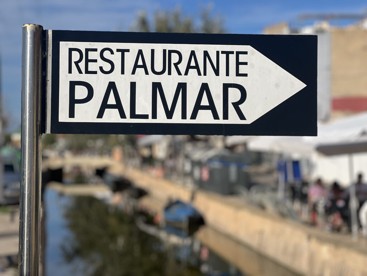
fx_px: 816
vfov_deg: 19.1
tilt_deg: +1.1
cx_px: 184
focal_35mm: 77
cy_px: 138
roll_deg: -0.4
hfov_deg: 25.3
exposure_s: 1/1376
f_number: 2.8
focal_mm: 9
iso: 32
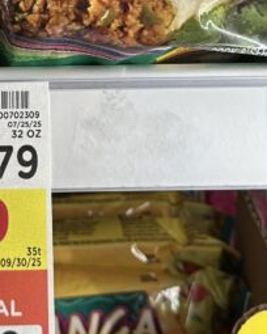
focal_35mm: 94
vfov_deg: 19.8
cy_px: 0
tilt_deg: -13.5
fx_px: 929
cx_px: 31
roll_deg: -0.9
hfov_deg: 16.2
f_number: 1.78
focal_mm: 6.86
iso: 64
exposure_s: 1/120
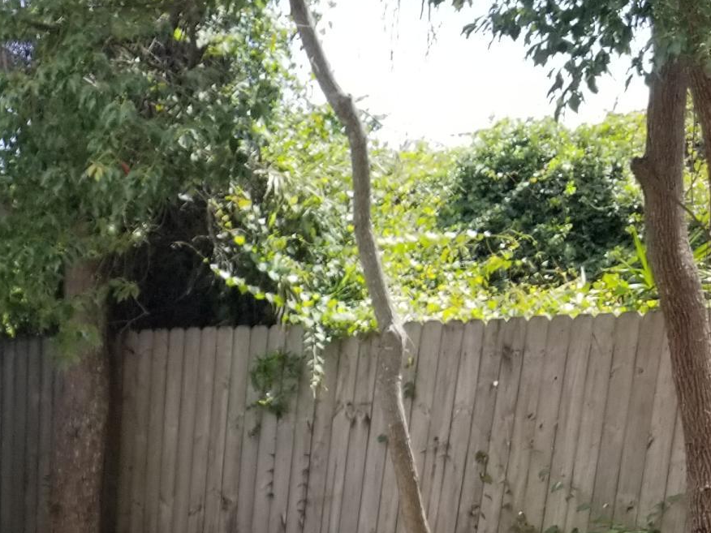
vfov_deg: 15.4
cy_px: 778
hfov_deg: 20.4
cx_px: -167
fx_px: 1828
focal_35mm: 89
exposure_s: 1/594
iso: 50
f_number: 1.7
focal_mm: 4.3
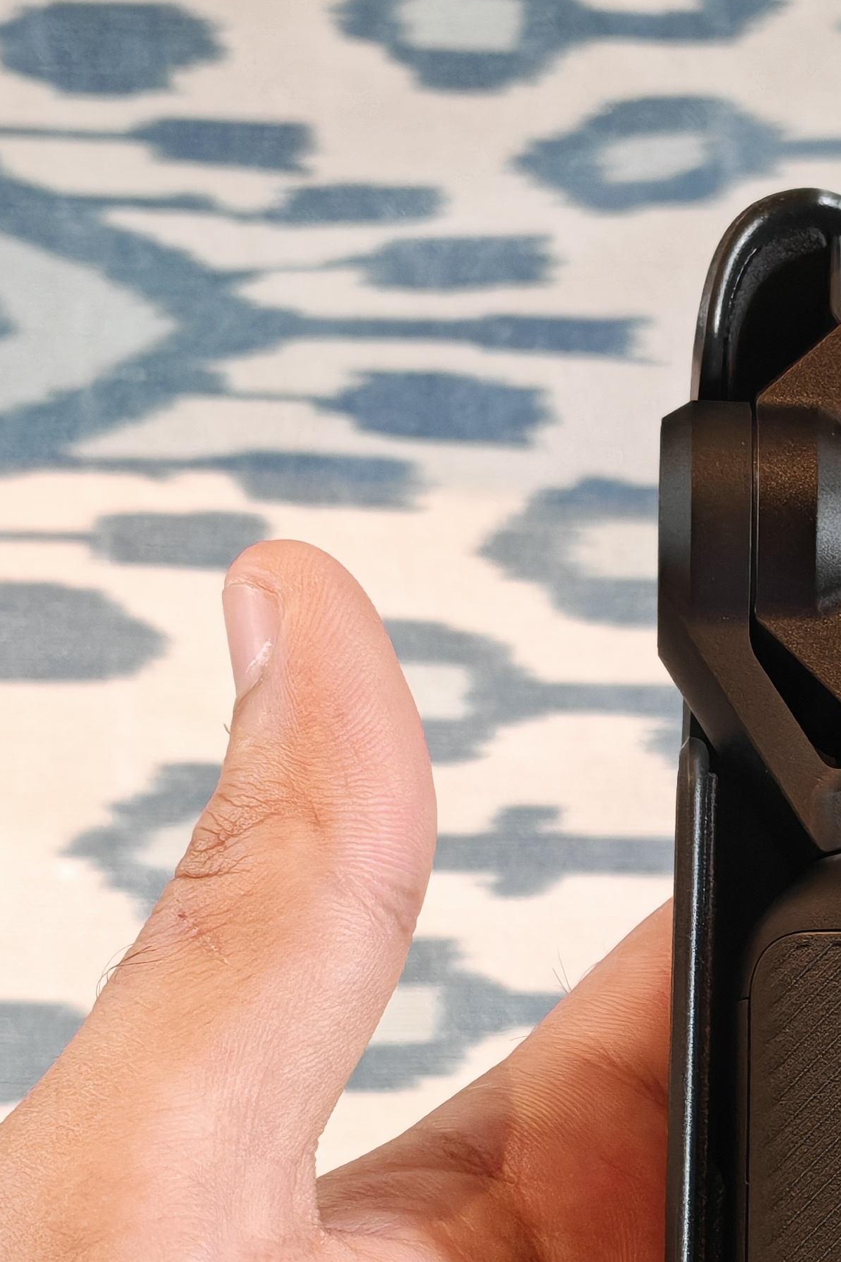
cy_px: 1085
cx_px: 1036
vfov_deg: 17.7
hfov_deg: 11.7
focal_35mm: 114
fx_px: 3994
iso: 640
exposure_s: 1/100
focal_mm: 6.12
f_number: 1.9
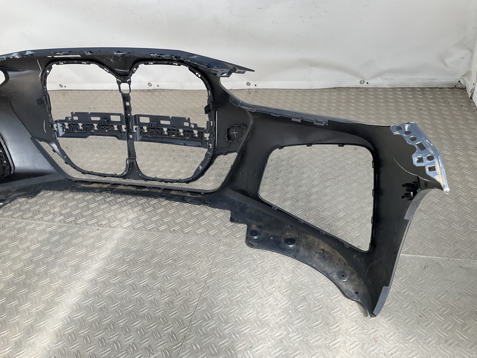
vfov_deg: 48.2
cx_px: 238
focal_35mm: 29
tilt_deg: -35.1
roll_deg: +5.3
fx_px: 400
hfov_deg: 61.7
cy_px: 179
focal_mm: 3
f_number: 1.8
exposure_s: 1/262
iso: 16
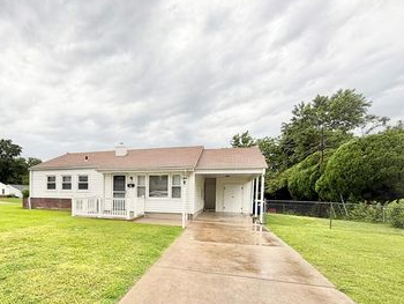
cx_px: 144
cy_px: 203
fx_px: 234
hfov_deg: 79.7
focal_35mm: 20
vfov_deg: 64.3
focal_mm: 2.22
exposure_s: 1/154
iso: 40
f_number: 2.2
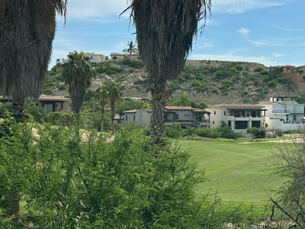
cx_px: 196
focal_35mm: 62
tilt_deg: -0.1
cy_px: 112
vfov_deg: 23.7
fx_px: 546
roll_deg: +0.2
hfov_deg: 31.0
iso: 80
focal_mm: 6.86
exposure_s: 1/9709
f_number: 1.78
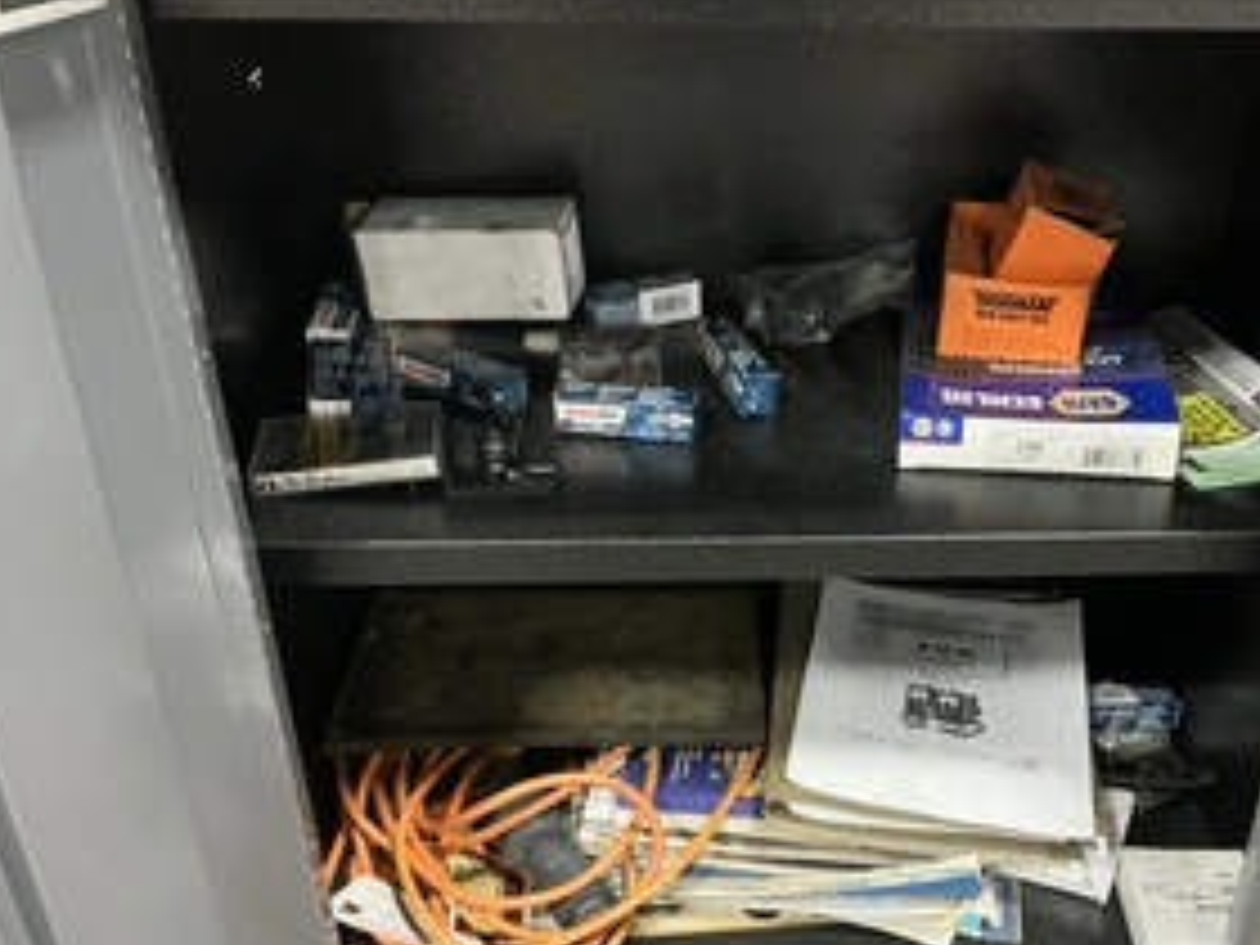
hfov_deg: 46.3
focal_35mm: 40
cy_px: 626
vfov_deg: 35.6
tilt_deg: -34.4
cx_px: 801
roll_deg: -1.4
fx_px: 1456
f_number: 1.8
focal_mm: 3
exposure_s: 1/30
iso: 500
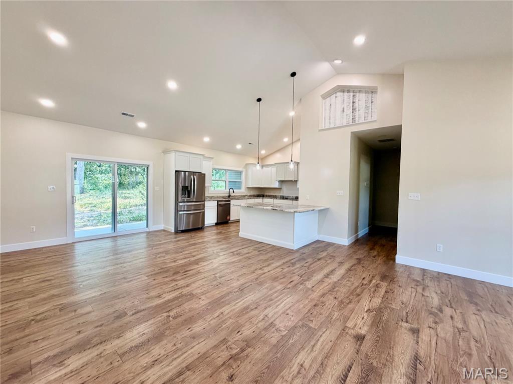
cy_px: 192
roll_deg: -1.2
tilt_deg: -1.3
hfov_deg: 102.1
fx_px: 207
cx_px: 256
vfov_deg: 85.7
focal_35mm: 14
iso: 200
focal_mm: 2.22
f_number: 2.2
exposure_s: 1/120
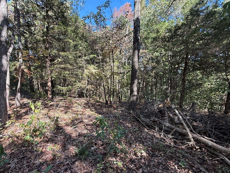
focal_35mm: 17
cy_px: 98
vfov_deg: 74.4
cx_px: 110
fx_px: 113
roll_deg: +0.1
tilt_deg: -6.9
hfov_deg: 91.0
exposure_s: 1/133
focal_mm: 2.22
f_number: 2.2
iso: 50
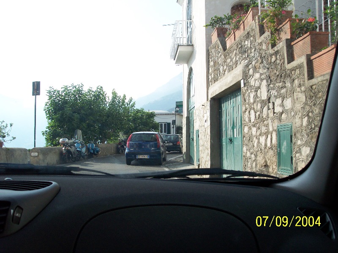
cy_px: 126
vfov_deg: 37.7
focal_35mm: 38
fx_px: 371
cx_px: 169
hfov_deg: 49.0
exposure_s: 1/350
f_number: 4.8
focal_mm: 8
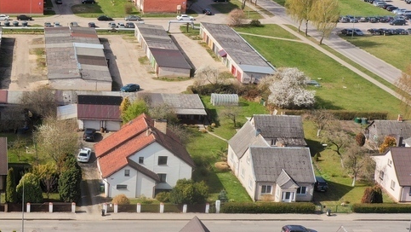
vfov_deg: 16.9
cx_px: -46
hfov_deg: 27.5
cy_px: 5
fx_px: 763
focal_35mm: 70
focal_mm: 10.26
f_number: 5.6
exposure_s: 1/500
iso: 100
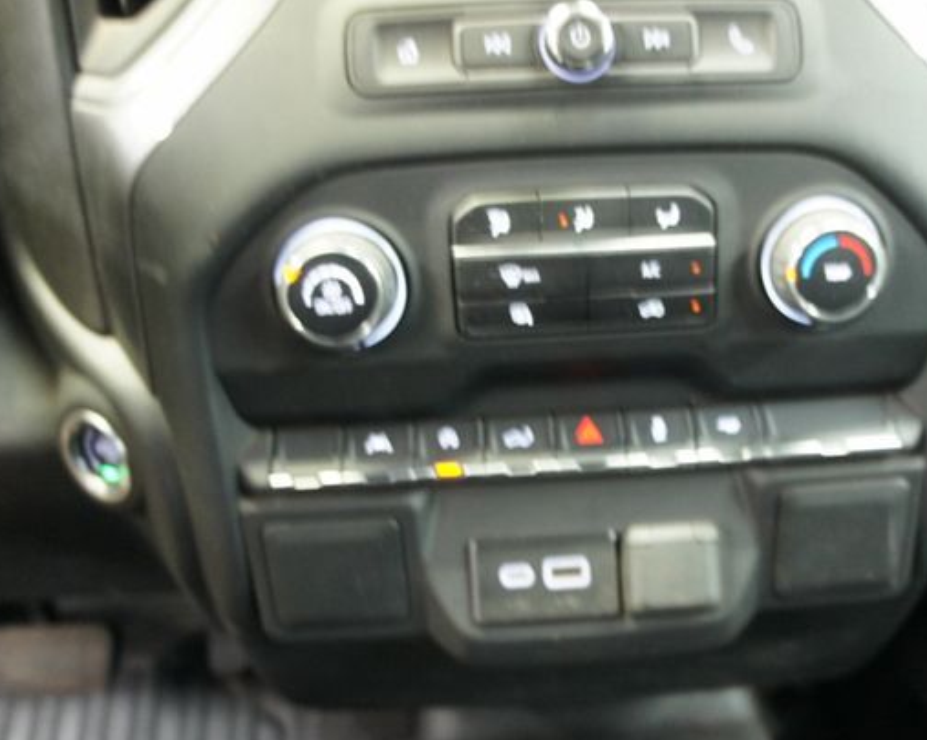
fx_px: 877
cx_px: 572
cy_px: 386
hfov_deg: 55.1
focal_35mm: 32
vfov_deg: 45.7
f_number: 3.5
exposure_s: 1/8
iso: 1600
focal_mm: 18
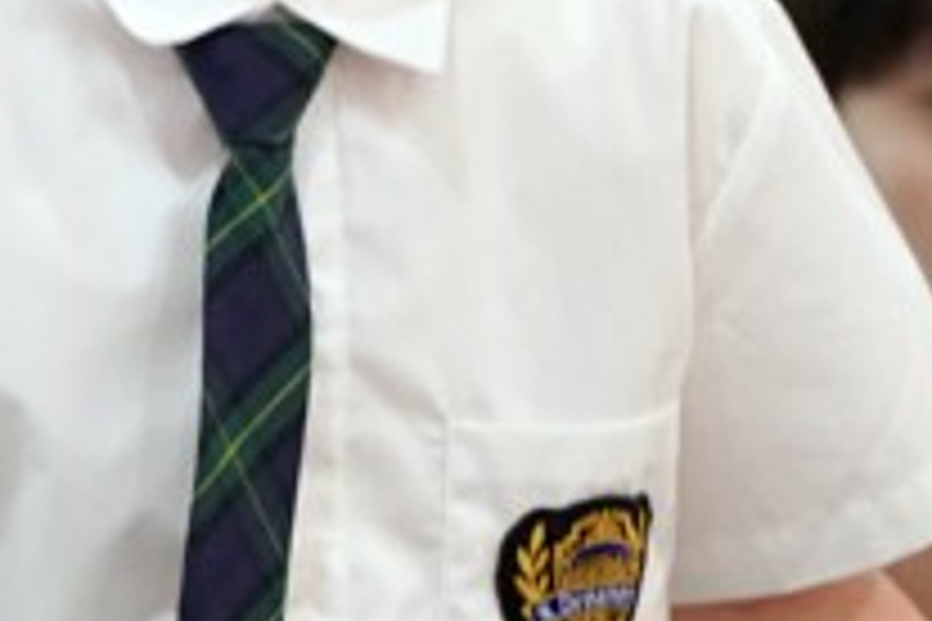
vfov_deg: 1.6
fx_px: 22522
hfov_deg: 2.4
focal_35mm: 870
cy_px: -176
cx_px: 117
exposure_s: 1/250
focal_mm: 200
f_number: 4
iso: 2000
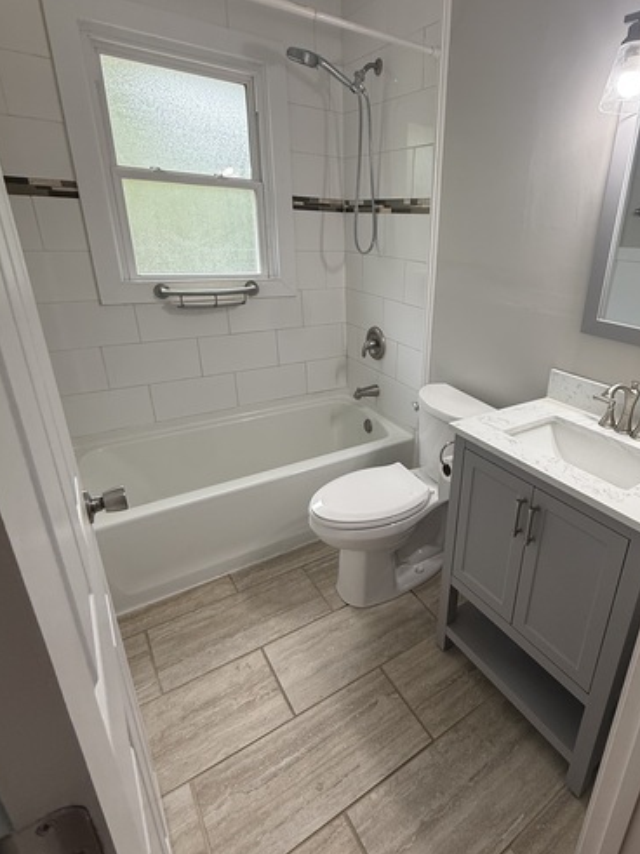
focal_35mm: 19
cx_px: 416
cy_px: 411
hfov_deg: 67.2
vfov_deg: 84.6
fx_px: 469
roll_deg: -3.9
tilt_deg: -20.6
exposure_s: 1/120
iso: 125
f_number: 2.2
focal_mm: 2.22
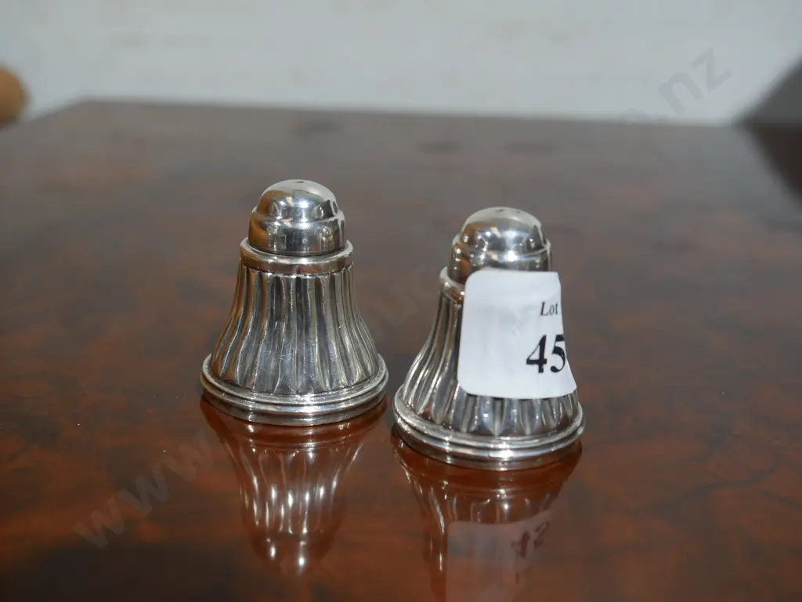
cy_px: 301
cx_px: 401
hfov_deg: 42.9
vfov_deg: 32.9
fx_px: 1019
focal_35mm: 44
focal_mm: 22
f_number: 4.7
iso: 640
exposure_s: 1/60
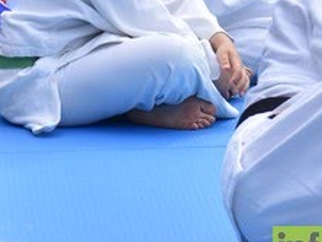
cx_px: 319
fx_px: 3092
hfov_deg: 5.9
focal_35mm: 332
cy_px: -189
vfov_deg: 4.4
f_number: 4
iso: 100
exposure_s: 1/500
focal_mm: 50
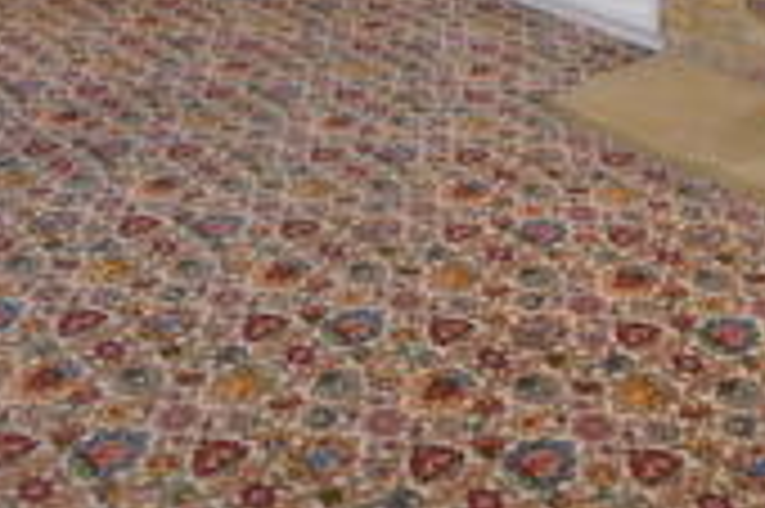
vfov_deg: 18.7
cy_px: -378
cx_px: 504
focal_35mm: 58
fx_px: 1231
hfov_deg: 34.2
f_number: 4
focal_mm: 10
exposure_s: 1/60
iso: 400
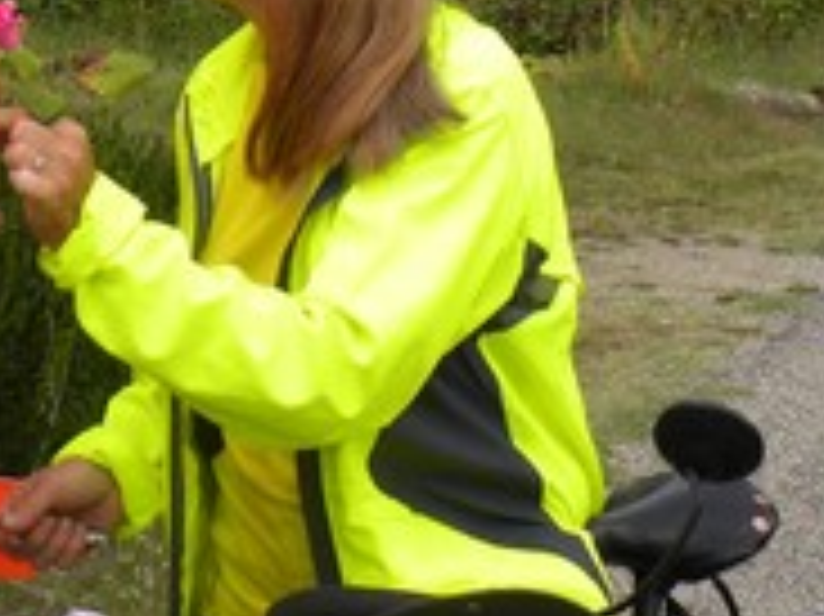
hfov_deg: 19.0
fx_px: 2403
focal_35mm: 101
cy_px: -108
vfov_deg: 14.2
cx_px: 41
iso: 64
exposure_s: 1/132
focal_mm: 7.3
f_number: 4
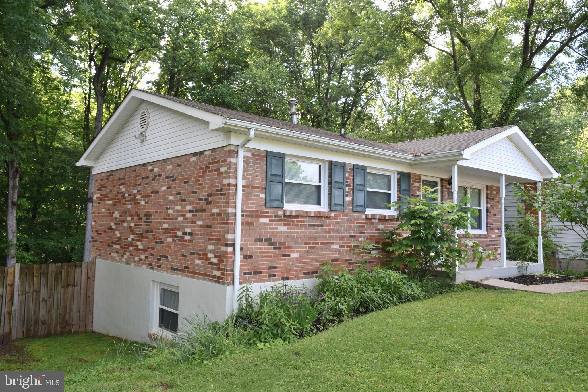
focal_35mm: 27
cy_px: 196
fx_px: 441
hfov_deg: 67.4
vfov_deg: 47.9
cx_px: 294
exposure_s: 1/200
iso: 400
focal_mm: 18
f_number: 7.1
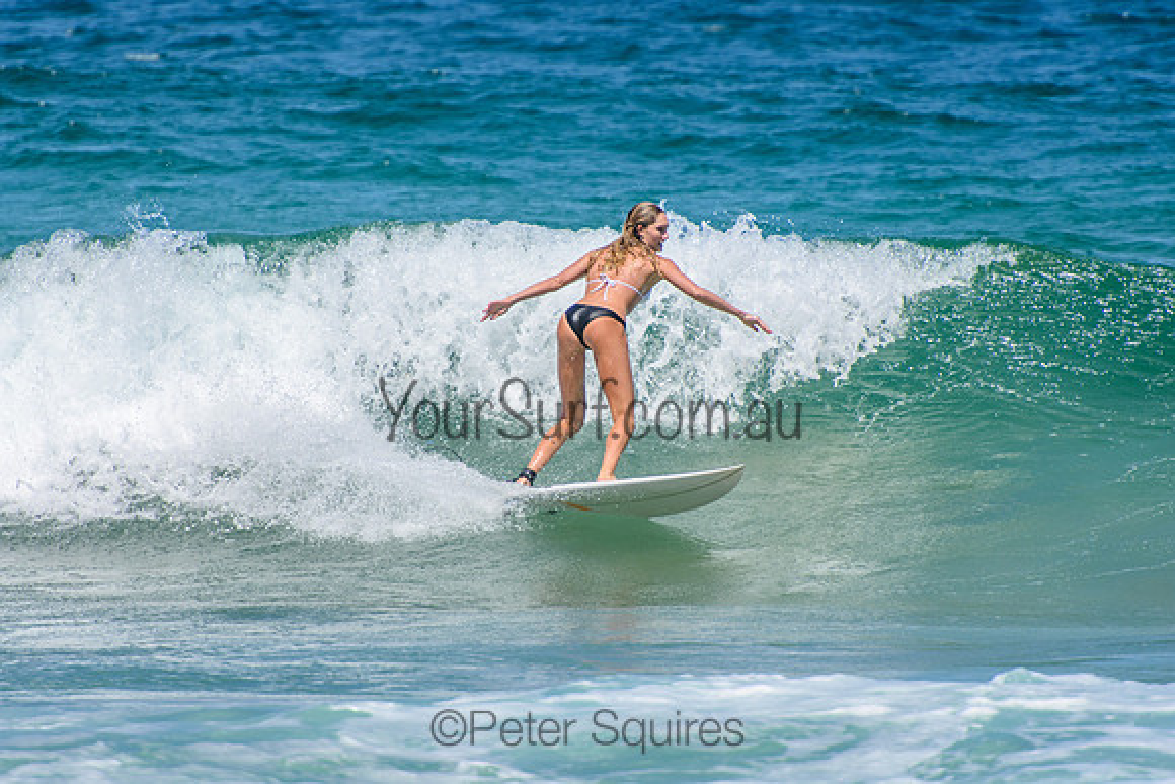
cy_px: 392
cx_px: 588
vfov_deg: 2.3
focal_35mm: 600
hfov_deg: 3.4
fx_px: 19587
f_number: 5.6
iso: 280
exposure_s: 1/2000
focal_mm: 400
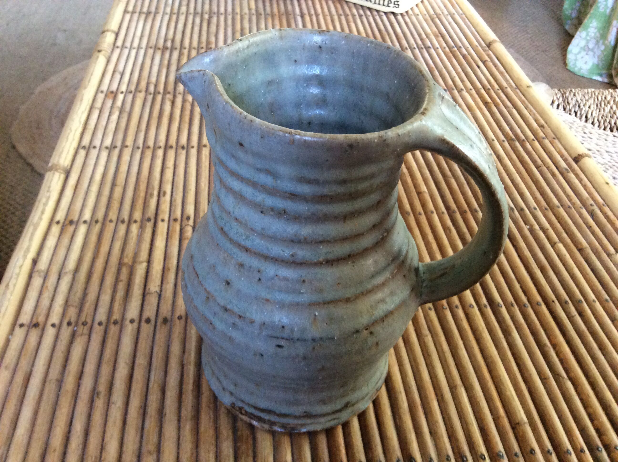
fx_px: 570
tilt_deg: -40.9
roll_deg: -0.2
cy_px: 231
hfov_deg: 56.9
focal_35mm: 32
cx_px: 309
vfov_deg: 44.1
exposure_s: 1/25
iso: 250
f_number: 2.4
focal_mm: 3.3
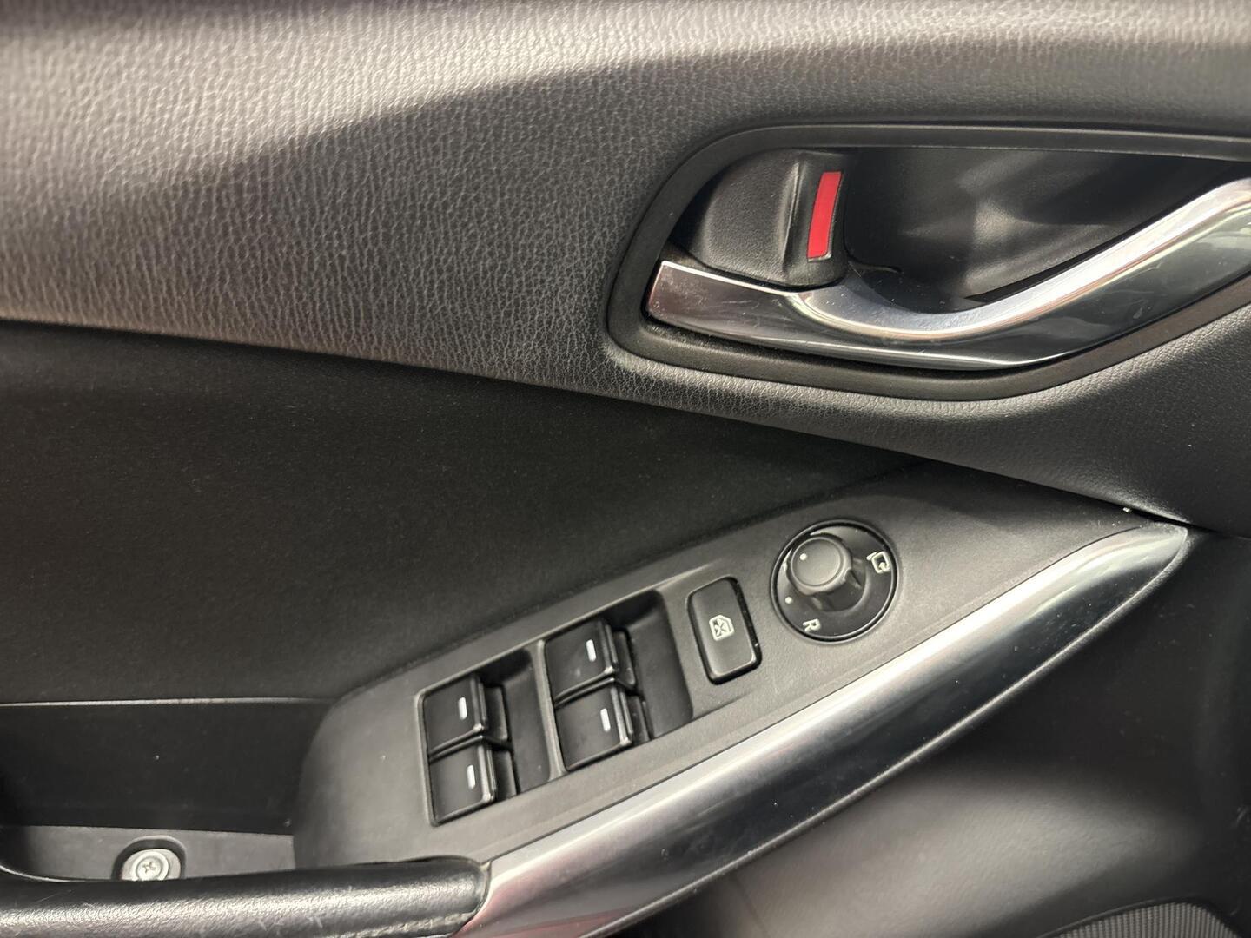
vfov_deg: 53.1
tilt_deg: -39.5
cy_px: 469
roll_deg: -10.7
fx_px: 940
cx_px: 626
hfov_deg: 67.3
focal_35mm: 26
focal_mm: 5.96
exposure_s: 1/33
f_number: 1.6
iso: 500
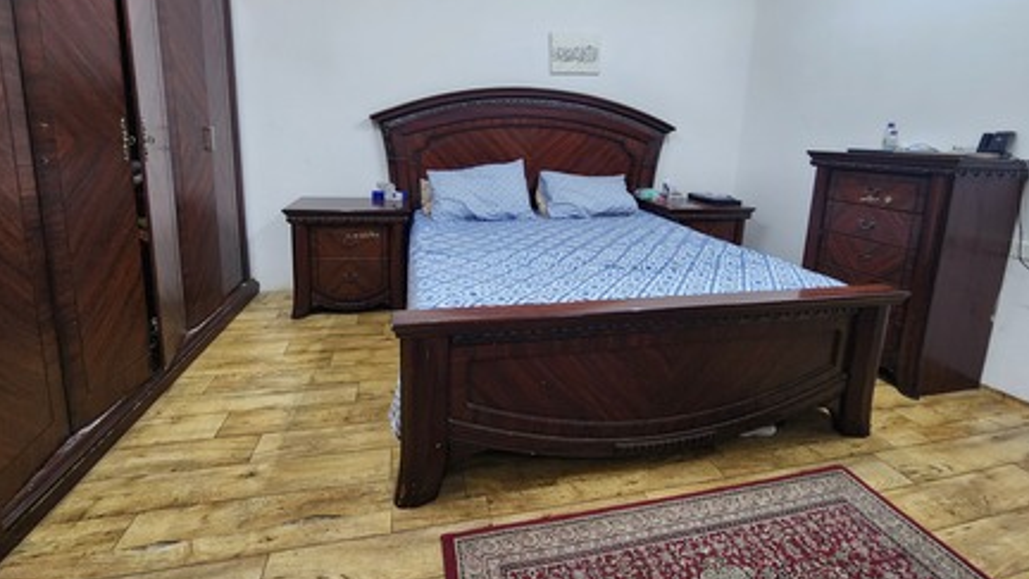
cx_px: 523
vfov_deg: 69.4
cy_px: 218
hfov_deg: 103.0
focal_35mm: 15
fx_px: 409
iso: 320
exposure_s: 1/60
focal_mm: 2.2
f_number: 2.2
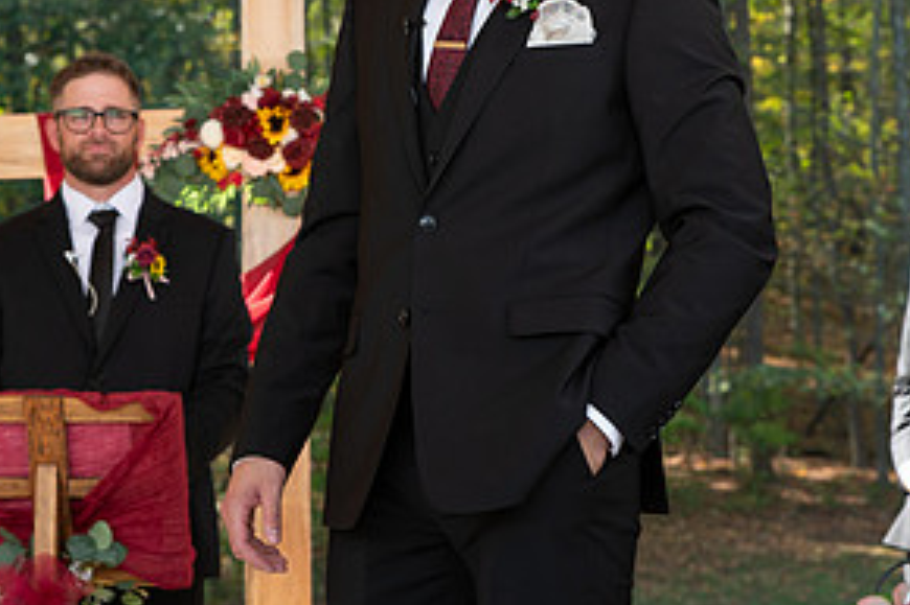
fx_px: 3006
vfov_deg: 11.4
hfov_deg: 17.2
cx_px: 450
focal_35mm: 119
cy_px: 94
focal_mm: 58
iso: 320
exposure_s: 1/200
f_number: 5
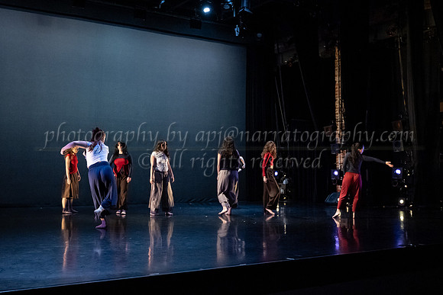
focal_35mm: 43
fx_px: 526
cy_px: 141
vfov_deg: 31.4
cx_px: 212
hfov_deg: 45.6
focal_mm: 34
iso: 4000
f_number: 3.2
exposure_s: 1/400
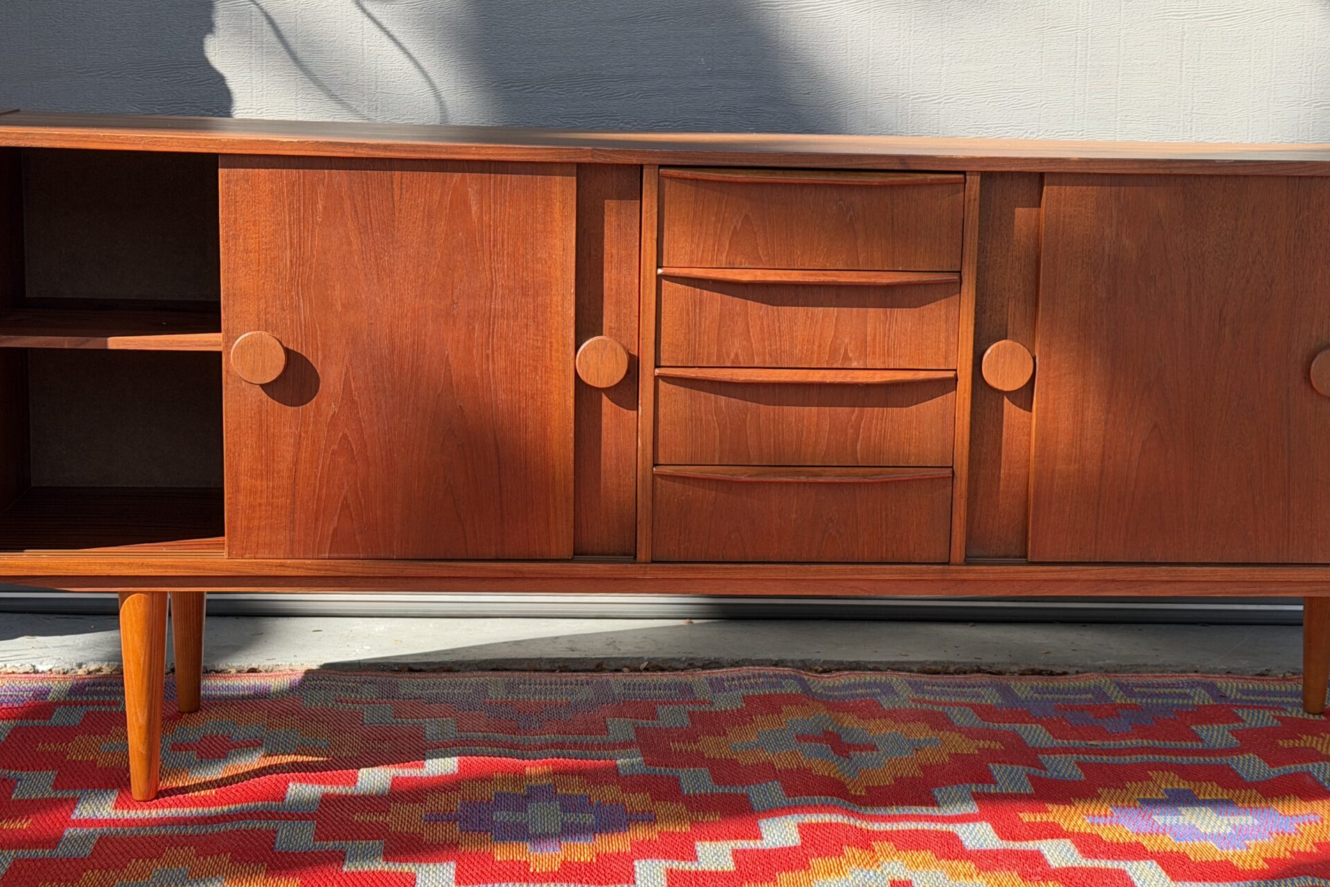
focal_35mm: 67
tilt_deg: -6.3
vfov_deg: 20.3
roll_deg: -0.6
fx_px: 2475
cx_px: 790
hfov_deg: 30.0
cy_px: 446
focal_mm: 6.76
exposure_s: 1/917
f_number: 1.78
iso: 64
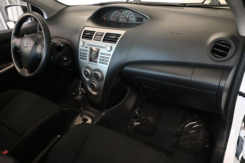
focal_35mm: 26
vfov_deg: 49.1
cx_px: 122
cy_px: 82
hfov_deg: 68.9
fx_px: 179
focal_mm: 17.5
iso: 4500
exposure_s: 1/60
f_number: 3.5
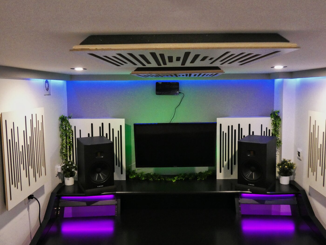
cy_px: 122
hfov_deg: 58.4
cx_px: 163
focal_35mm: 31
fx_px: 292
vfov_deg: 45.4
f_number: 3.3
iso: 1600
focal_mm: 5.5
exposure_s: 1/80
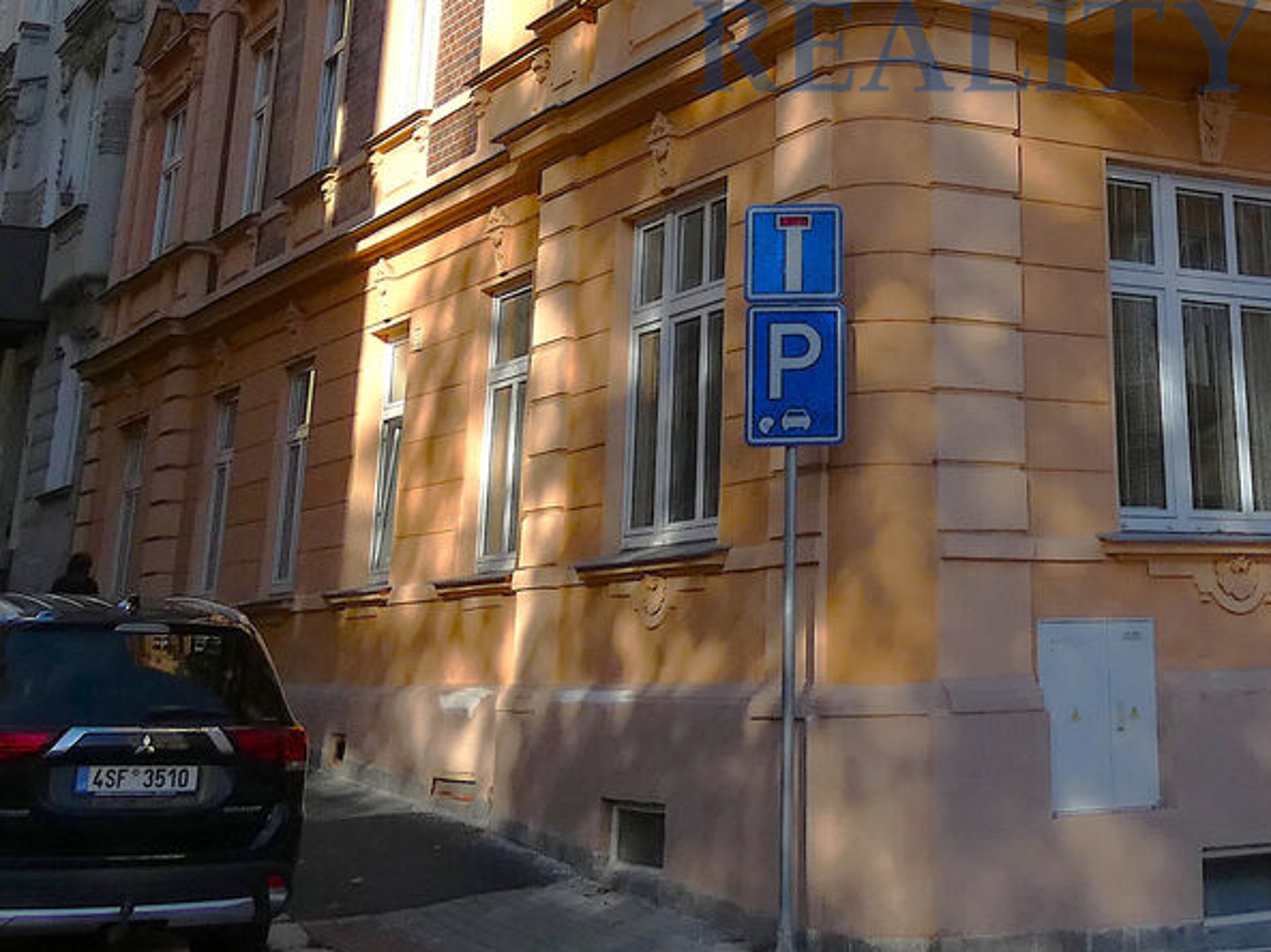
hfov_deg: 34.7
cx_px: 975
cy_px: -154
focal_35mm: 54
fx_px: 1982
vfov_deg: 24.7
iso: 80
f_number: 3.2
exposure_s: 1/800
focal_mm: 3.6
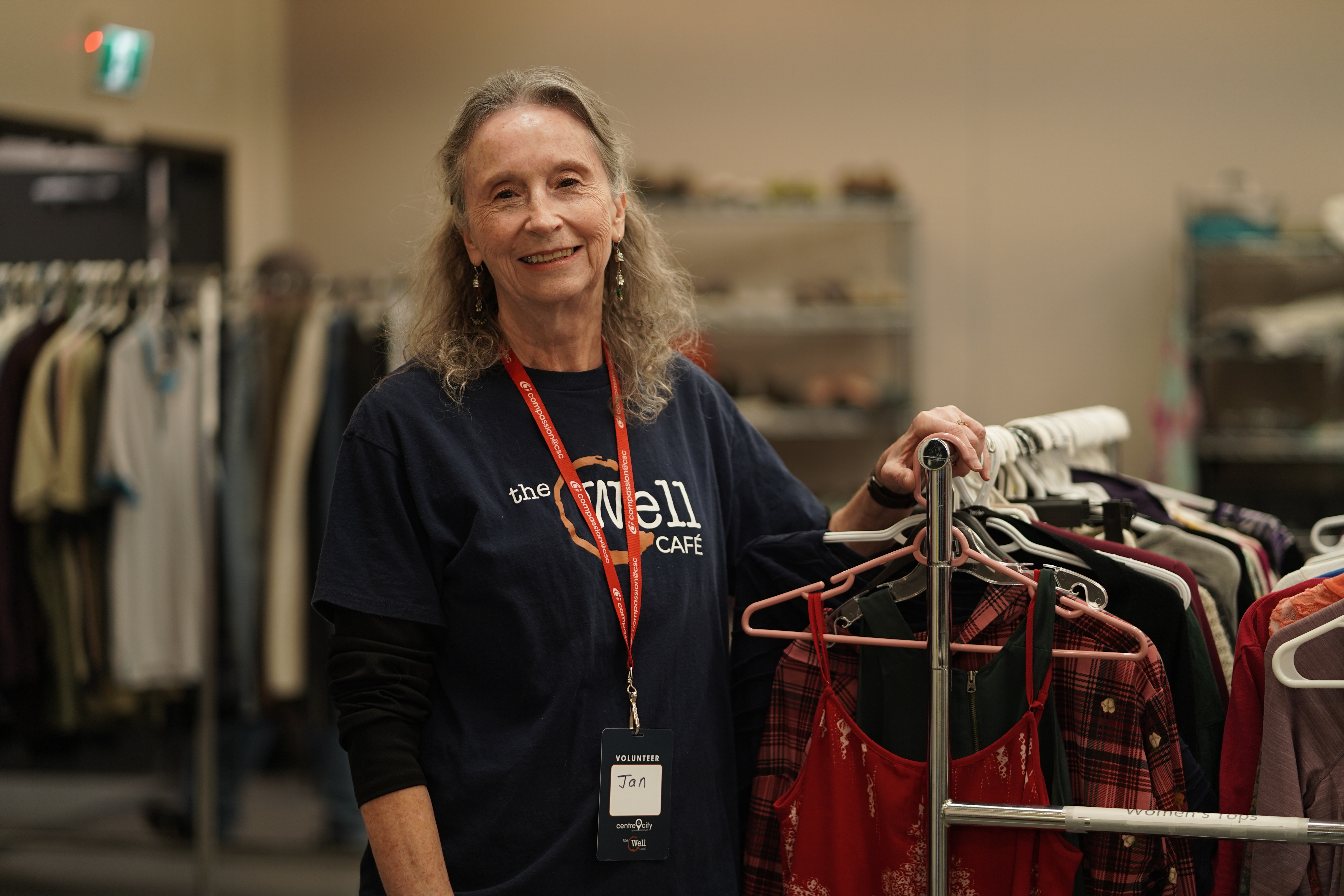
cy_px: 448
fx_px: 3173
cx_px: 672
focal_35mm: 85
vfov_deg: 16.1
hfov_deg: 23.9
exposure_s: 1/160
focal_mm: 85
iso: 400
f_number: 1.8
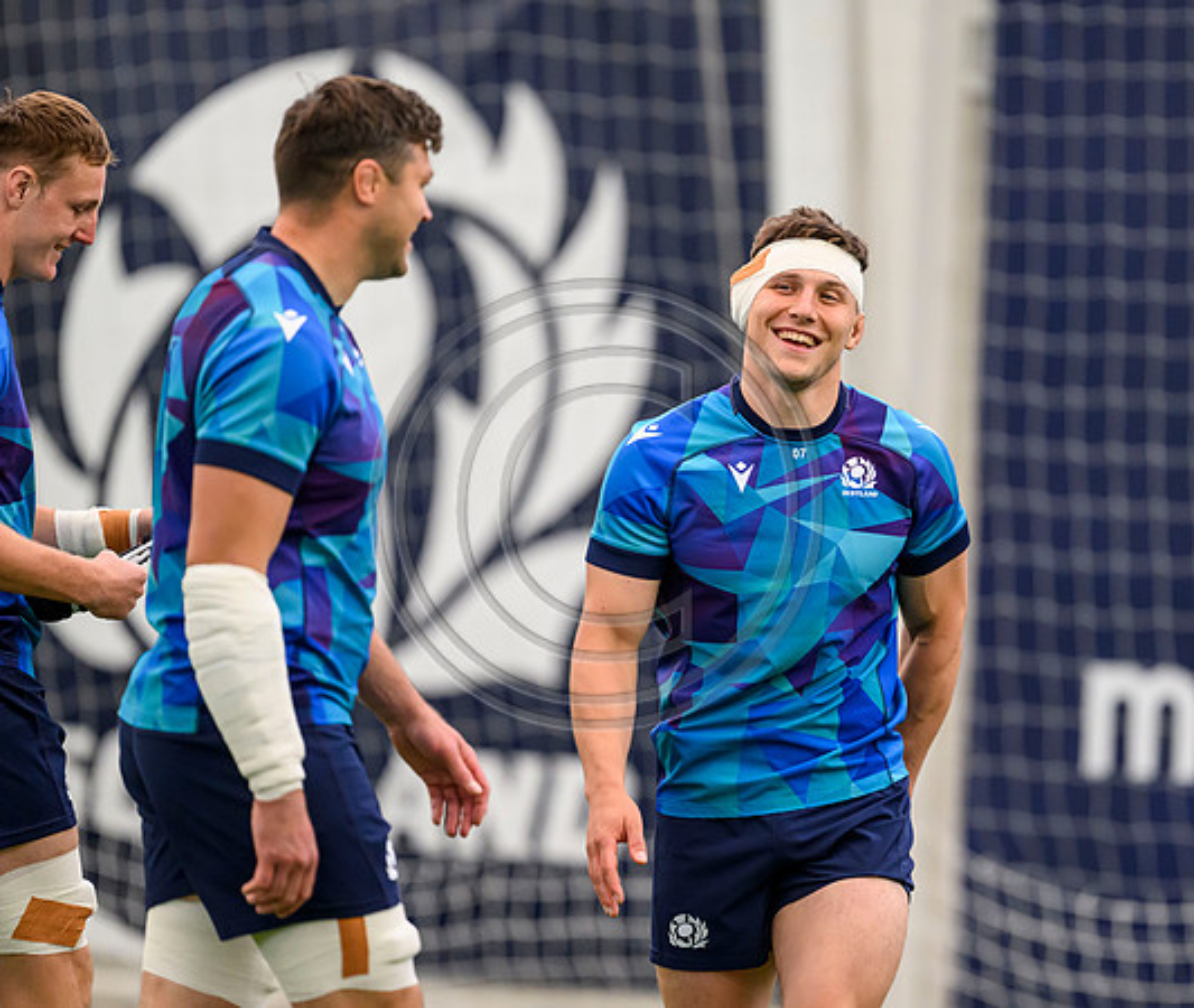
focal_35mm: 487
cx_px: 788
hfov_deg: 3.9
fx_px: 17578
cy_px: 522
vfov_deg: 3.3
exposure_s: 1/2000
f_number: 2.8
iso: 5000
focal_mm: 400
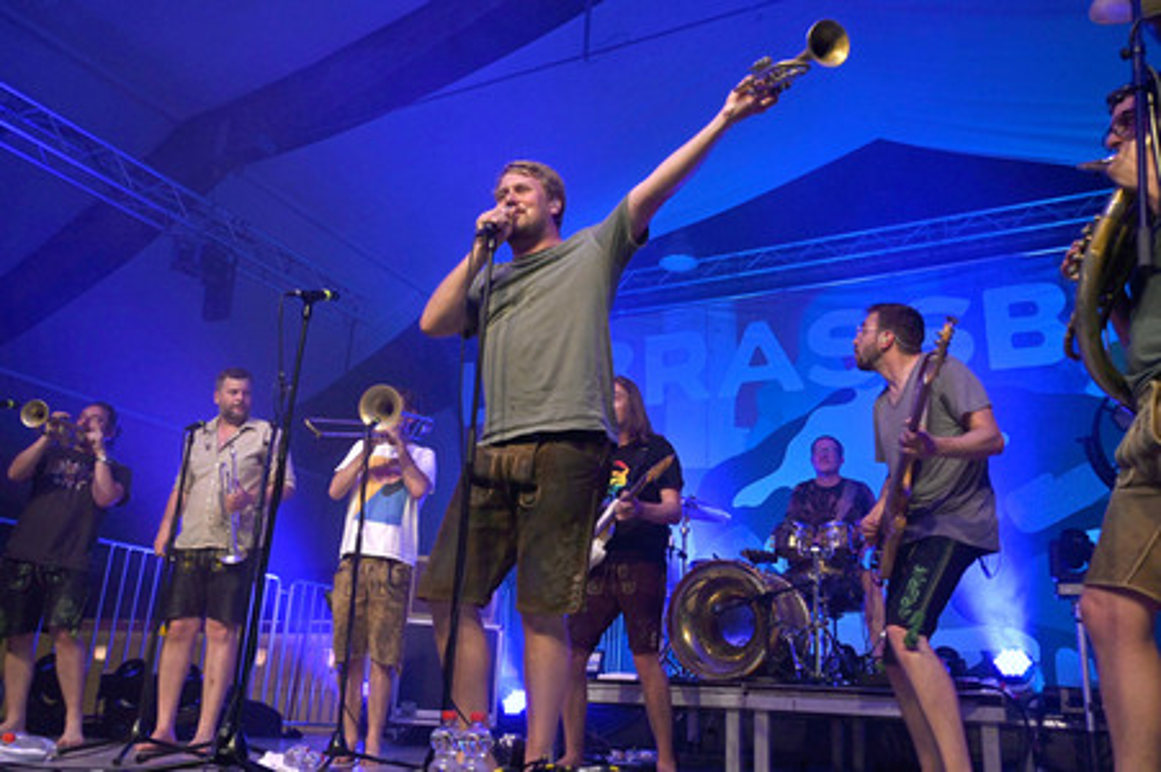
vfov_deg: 42.3
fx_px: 999
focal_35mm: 31
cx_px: 580
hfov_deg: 60.3
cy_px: 386
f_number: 6.3
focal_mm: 31
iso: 3200
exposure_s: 1/60
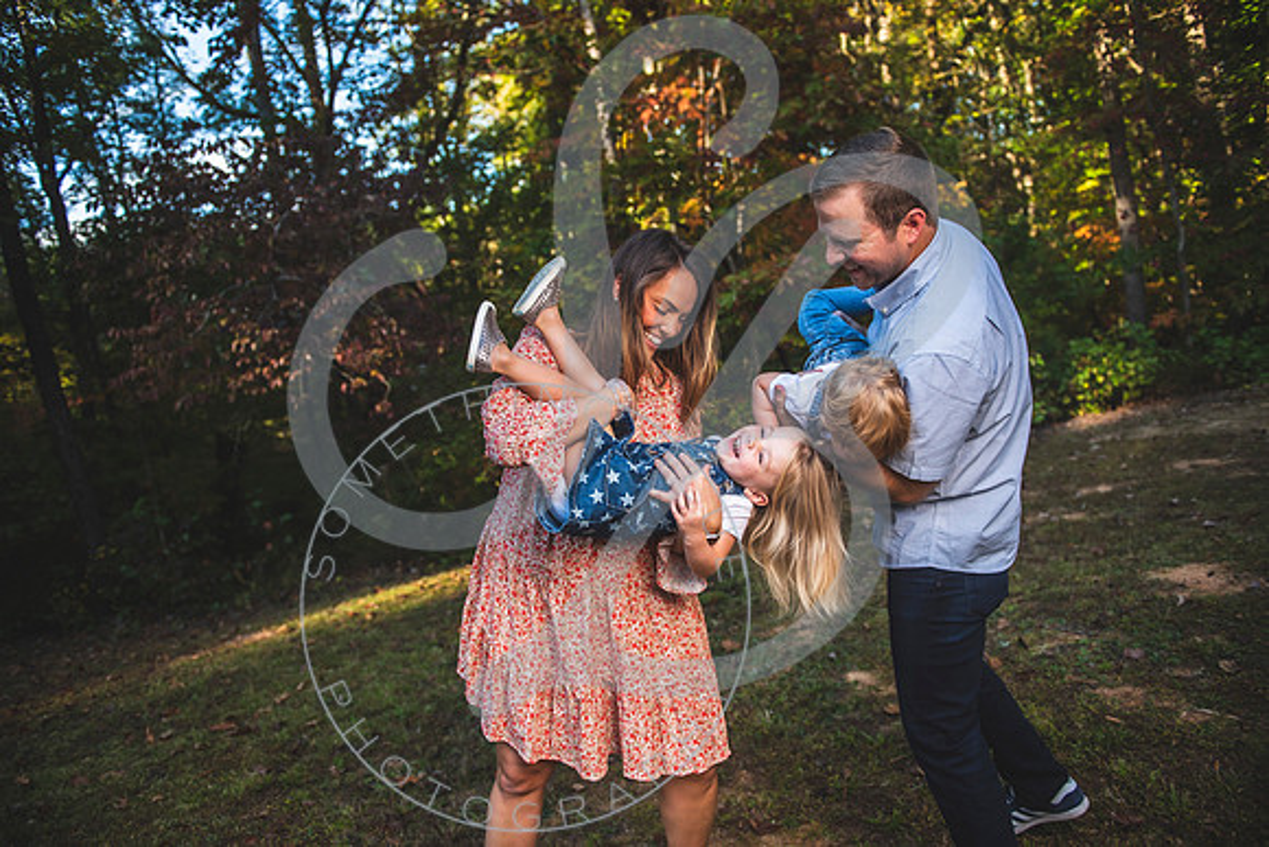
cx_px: 634
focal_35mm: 24
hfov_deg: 73.7
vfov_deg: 53.2
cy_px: 424
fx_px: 846
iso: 100
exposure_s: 1/400
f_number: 2.8
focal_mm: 24
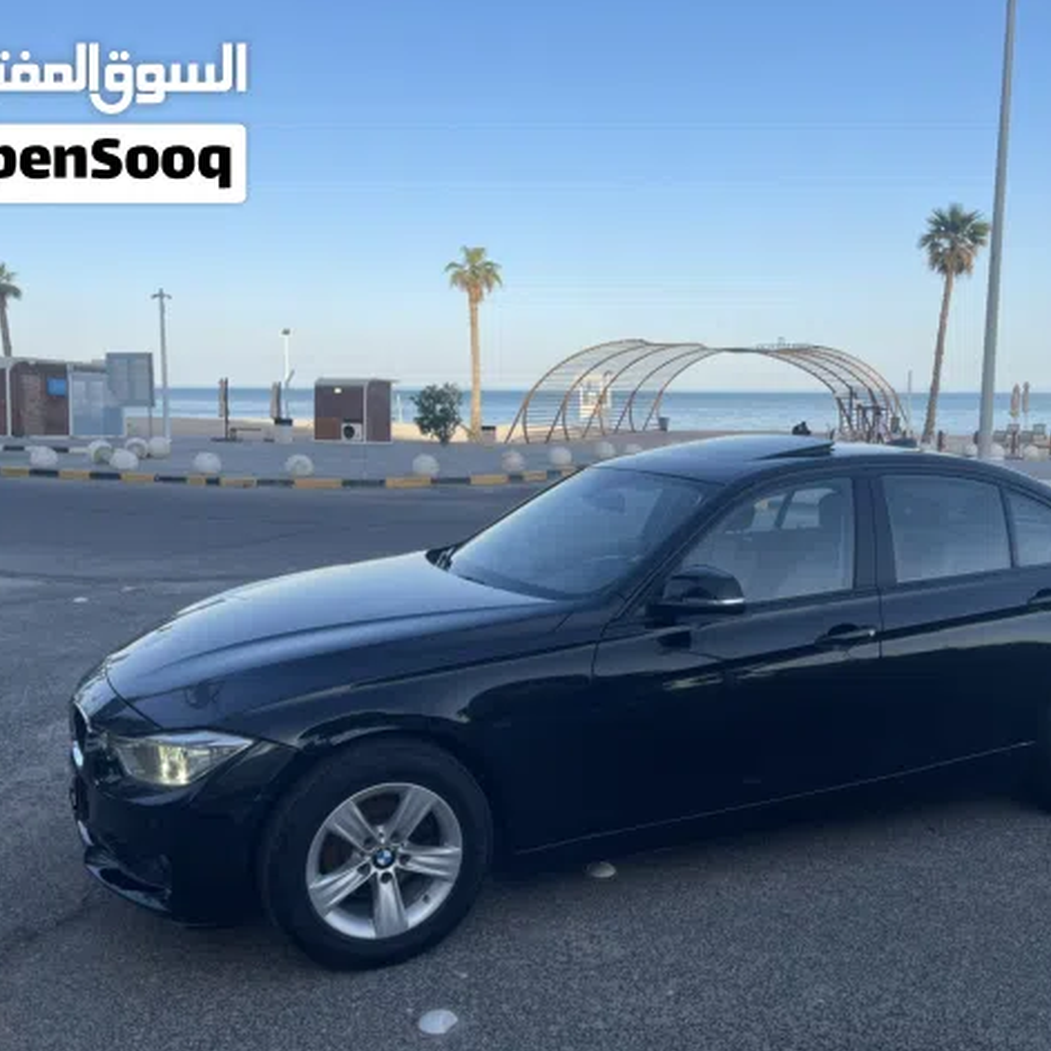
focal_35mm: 30
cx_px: 582
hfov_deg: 53.9
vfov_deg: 54.0
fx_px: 1031
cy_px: 524
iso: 32
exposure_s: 1/2203
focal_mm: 5.1
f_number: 1.6
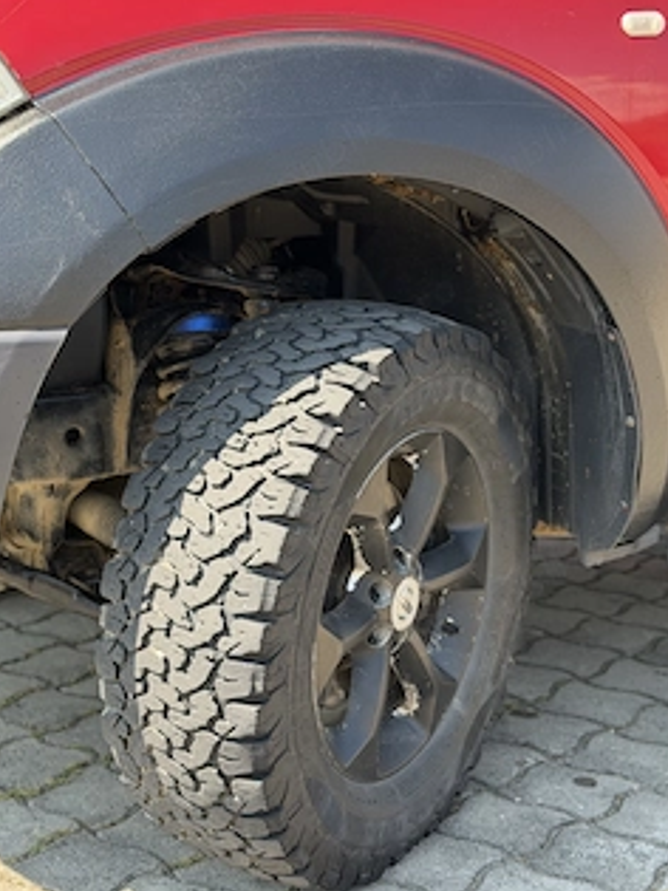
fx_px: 1571
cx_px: 266
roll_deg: -0.1
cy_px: 393
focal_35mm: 61
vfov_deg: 31.7
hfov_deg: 24.0
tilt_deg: -9.6
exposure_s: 1/606
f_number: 1.78
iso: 100
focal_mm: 6.76
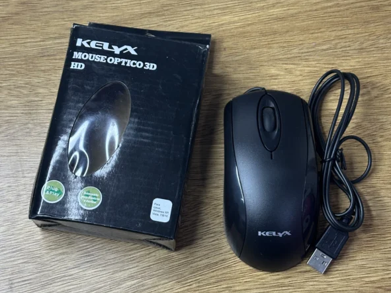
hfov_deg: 29.8
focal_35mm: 65
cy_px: 169
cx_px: 198
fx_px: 734
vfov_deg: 22.6
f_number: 1.78
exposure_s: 1/50
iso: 200
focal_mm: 6.86
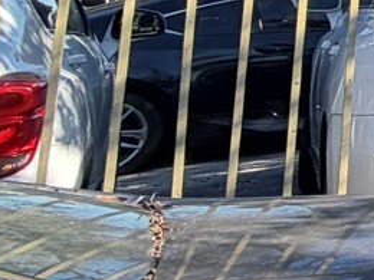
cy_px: -185
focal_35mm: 86
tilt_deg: +7.2
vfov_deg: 15.3
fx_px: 929
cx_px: 1116
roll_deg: +3.8
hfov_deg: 11.6
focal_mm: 2.22
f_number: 2.2
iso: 50
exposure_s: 1/502
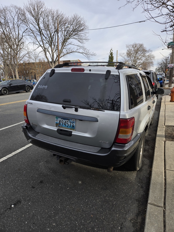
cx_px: 87
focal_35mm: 23
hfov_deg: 58.9
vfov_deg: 73.9
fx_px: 154
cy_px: 116
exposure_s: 1/556
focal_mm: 5.4
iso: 25
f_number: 1.8
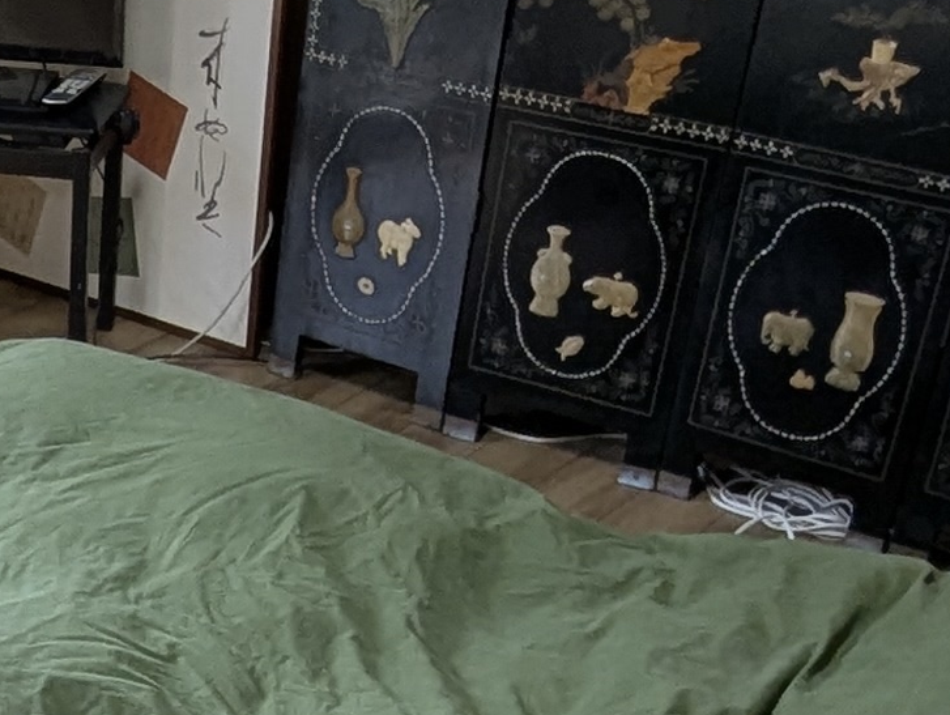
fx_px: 2006
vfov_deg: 19.2
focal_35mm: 73
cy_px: 838
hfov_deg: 25.1
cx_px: -44
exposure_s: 1/77.8
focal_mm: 1.95
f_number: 2.2
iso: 45
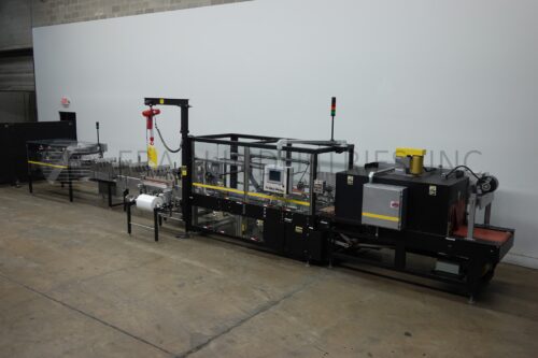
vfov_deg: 39.9
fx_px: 493
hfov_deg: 57.2
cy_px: 179
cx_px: 269
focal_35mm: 33
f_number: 3.5
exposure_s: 1/50
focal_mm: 12.25
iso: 125
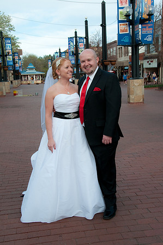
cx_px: 82
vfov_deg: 45.0
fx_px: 296
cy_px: 122
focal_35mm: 44
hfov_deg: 30.8
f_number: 8
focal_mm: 29
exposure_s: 1/320
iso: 320
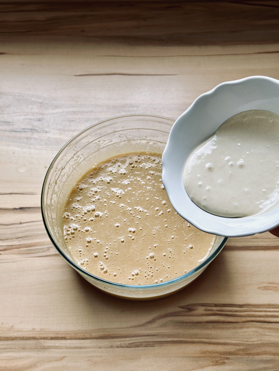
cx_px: 140
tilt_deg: -61.7
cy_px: 186
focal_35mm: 48
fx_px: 516
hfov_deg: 30.3
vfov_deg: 39.7
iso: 80
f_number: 1.78
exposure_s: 1/223
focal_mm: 6.86
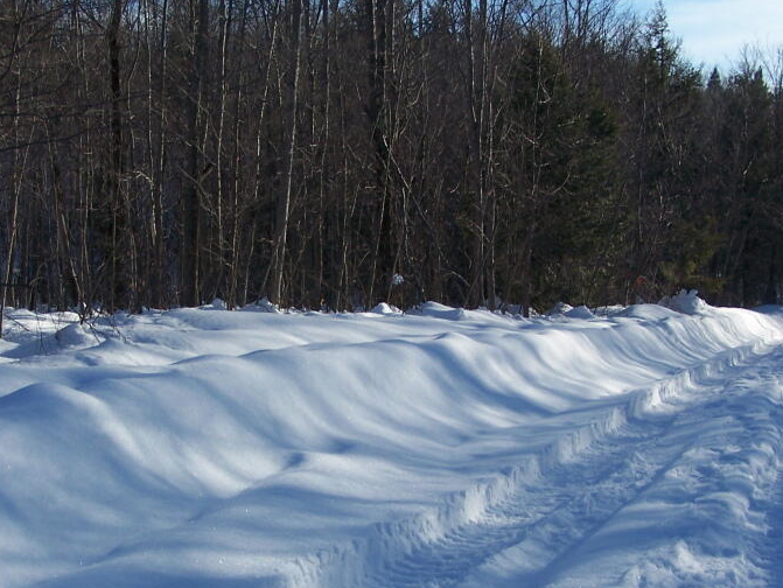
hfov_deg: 31.6
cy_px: 359
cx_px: 348
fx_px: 1381
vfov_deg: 24.0
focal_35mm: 61
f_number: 4
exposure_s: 1/800
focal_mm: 6.7
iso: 80
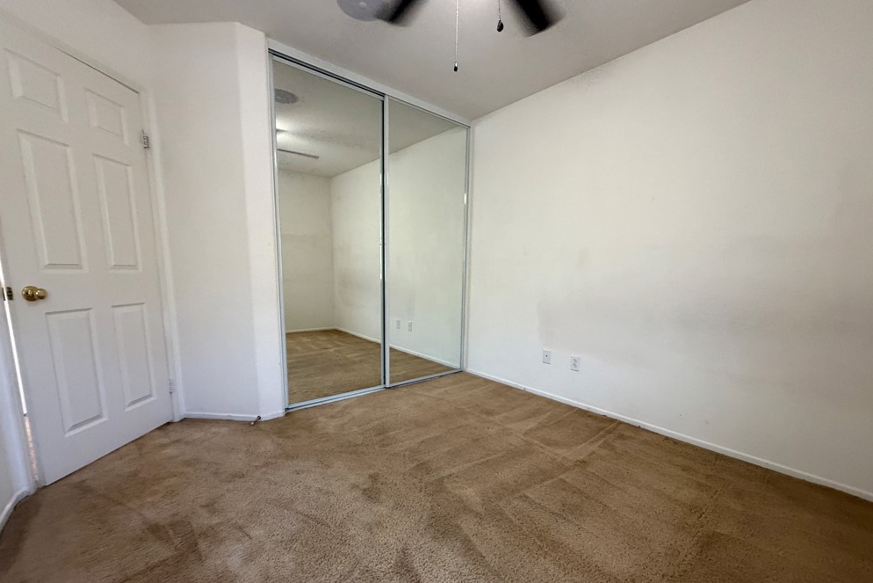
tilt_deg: -9.4
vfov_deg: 77.0
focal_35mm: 15
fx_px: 364
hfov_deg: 100.4
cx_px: 446
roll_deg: -1.1
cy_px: 328
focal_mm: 2.22
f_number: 2.2
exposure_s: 1/60
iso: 320
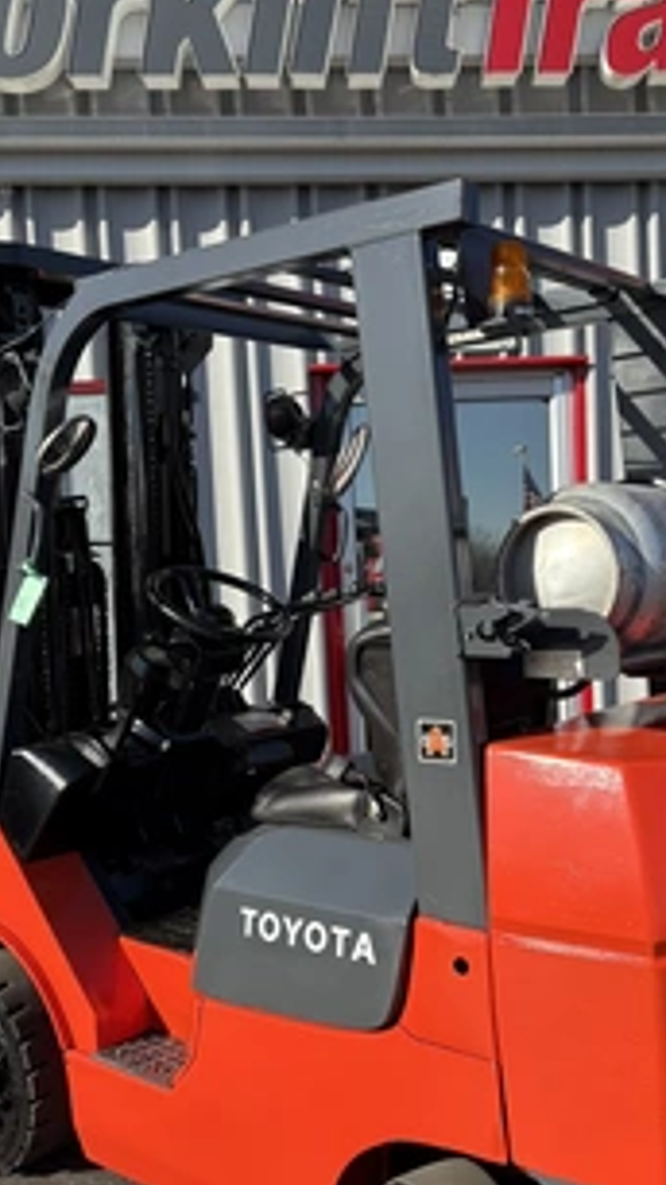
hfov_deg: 31.8
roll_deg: +2.3
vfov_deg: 53.8
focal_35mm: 37
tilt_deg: -3.9
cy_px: 689
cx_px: 430
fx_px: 1162
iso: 50
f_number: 1.6
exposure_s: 1/2141
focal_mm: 5.96
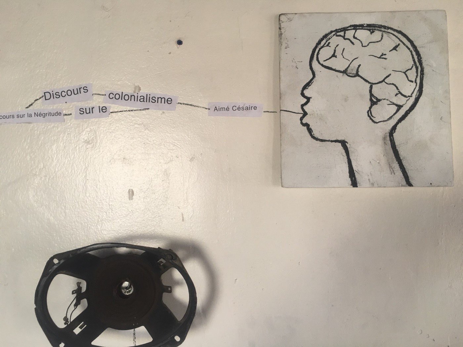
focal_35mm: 29
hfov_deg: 61.7
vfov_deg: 48.2
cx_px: 232
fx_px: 388
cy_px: 174
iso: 50
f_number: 2.2
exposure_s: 1/33
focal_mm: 4.15
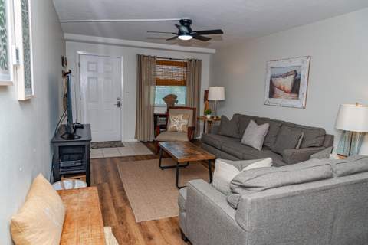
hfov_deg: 73.7
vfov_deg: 53.1
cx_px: 184
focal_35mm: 24
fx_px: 245
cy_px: 122
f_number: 7.1
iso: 400
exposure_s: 1/125
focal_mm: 24
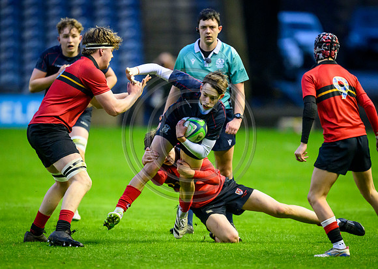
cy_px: 146
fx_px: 7771
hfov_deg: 2.8
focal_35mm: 725
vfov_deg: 2.0
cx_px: 208
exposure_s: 1/1000
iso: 8000
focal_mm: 560
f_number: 4
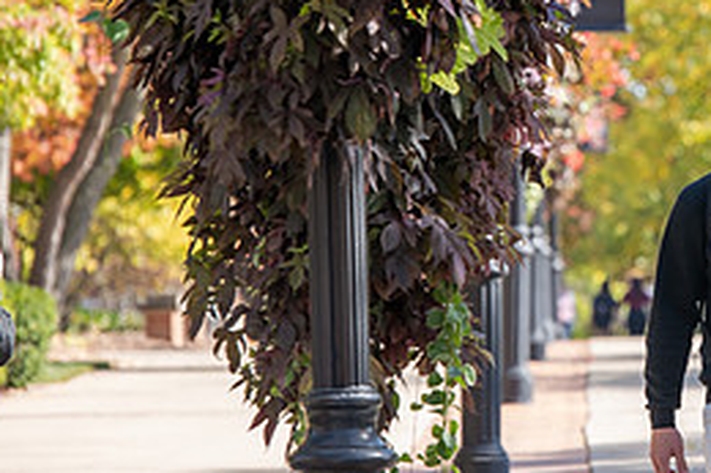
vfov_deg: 3.5
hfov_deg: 5.3
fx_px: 7717
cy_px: 122
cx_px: 733
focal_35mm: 391
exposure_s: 1/160
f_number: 5.6
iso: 160
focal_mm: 175
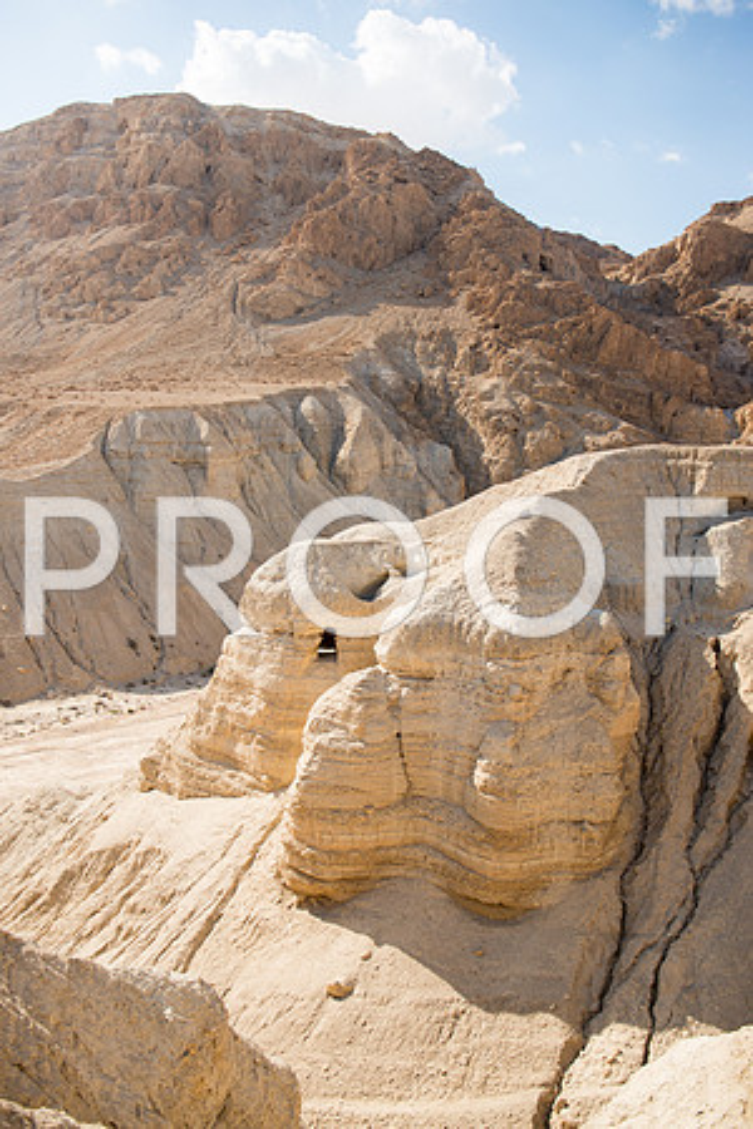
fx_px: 878
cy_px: 564
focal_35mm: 28
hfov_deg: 46.4
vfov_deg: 65.5
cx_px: 376
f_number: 2.8
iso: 200
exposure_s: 1/2500
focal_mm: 28
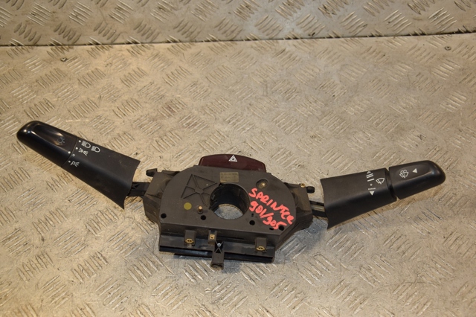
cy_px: 158
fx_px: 555
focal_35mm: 42
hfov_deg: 46.4
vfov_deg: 31.9
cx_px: 238
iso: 800
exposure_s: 1/160
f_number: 5
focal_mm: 28
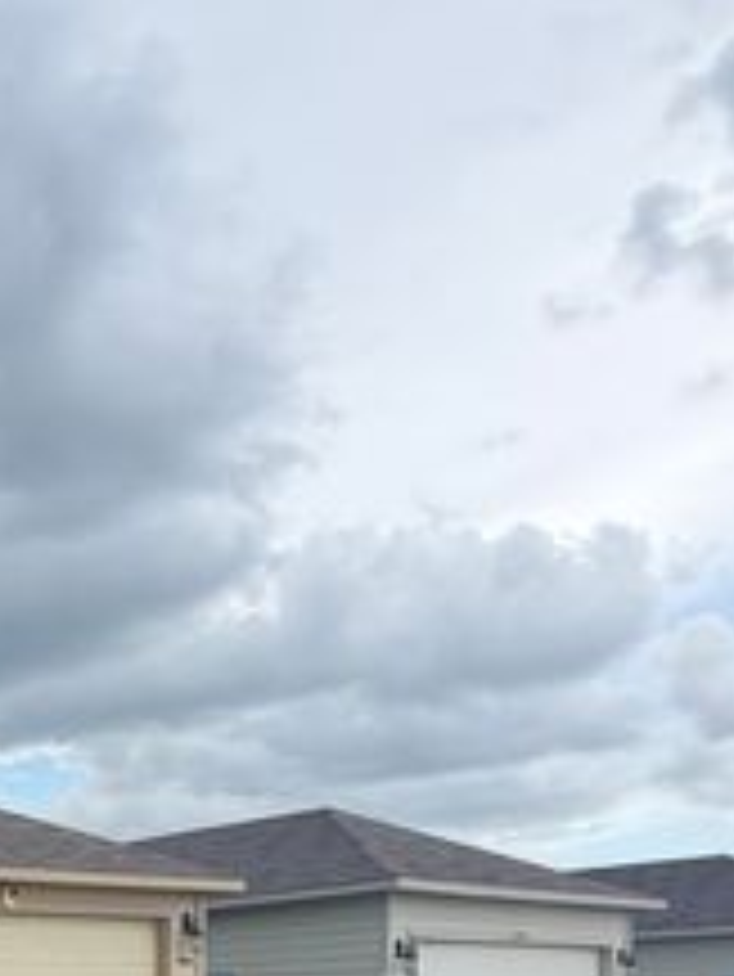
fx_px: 1215
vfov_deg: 37.1
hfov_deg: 27.1
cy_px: 1064
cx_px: -266
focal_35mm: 43
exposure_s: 1/374
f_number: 2.2
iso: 50
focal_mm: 2.22
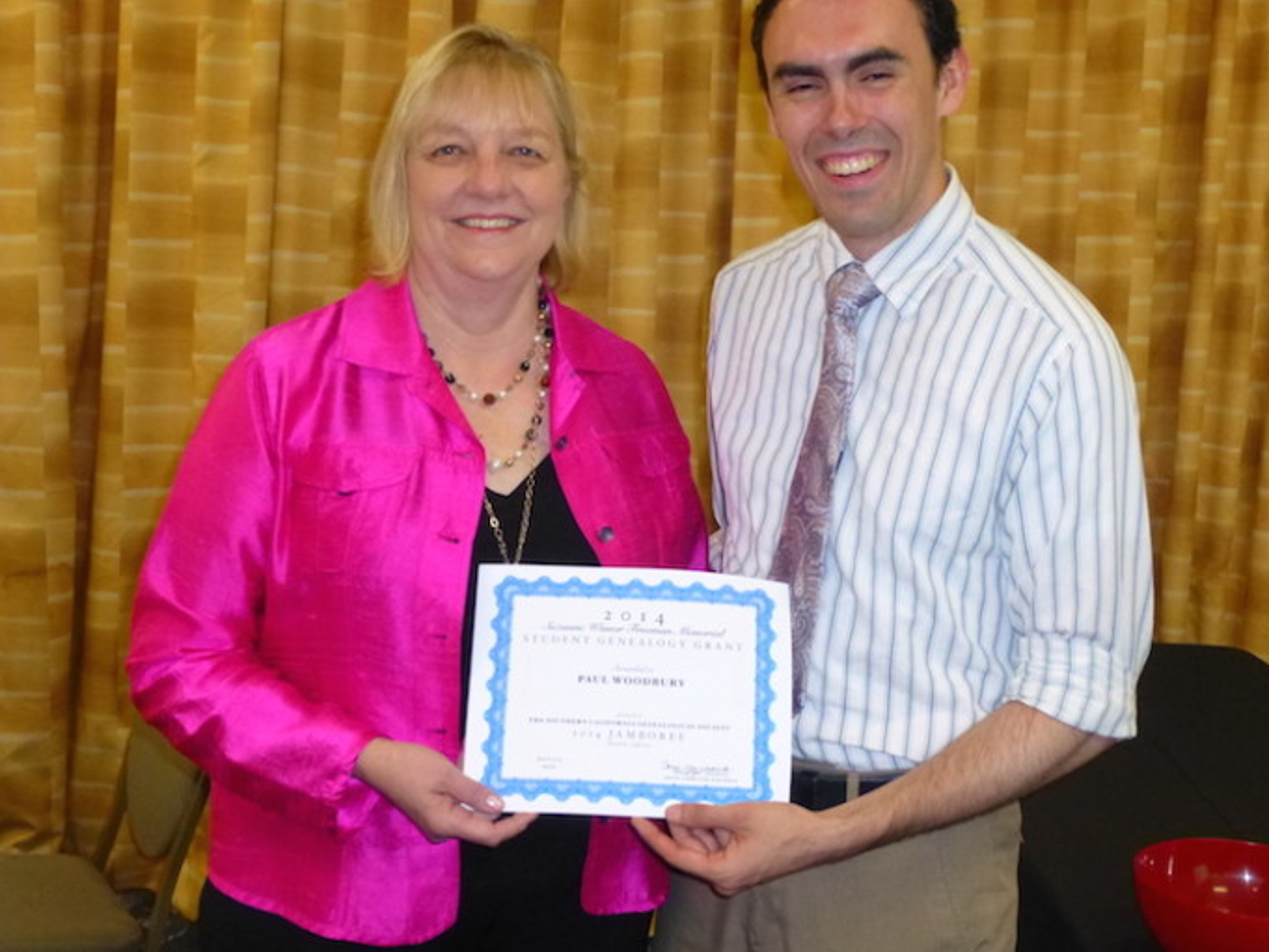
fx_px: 1613
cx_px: 712
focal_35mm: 44
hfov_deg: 42.9
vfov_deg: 32.9
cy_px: 486
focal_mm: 6.9
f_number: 3.7
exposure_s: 1/60
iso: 800
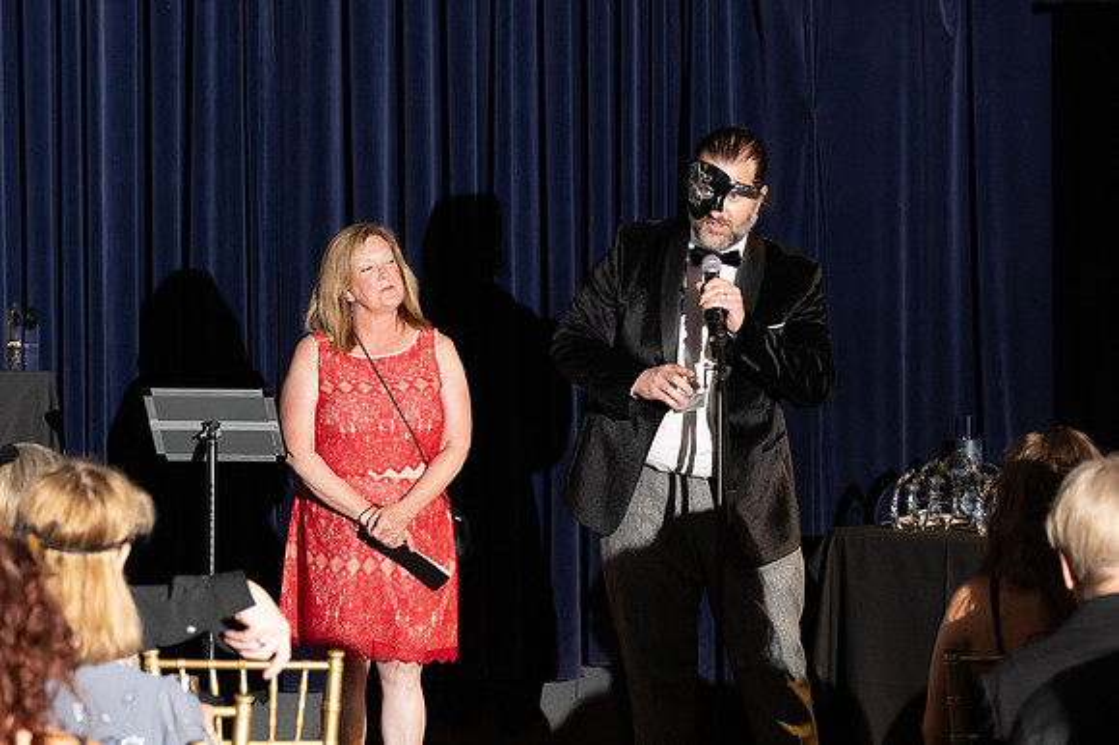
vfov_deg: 10.1
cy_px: 372
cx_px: 560
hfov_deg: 15.2
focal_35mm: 135
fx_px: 4194
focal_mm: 90
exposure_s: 1/200
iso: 2500
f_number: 4.5
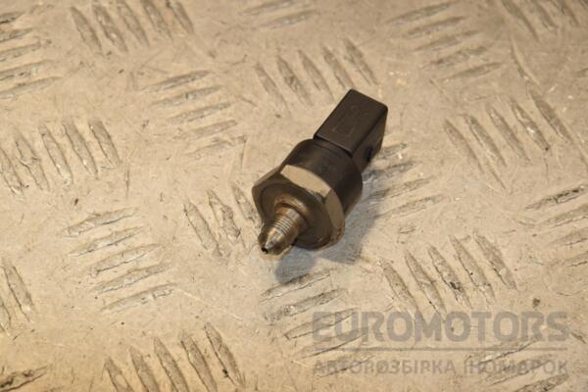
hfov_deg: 13.0
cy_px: 196
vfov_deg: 8.7
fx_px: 2572
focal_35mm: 158
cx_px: 294
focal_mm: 105
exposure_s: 1/200
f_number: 9
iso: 800
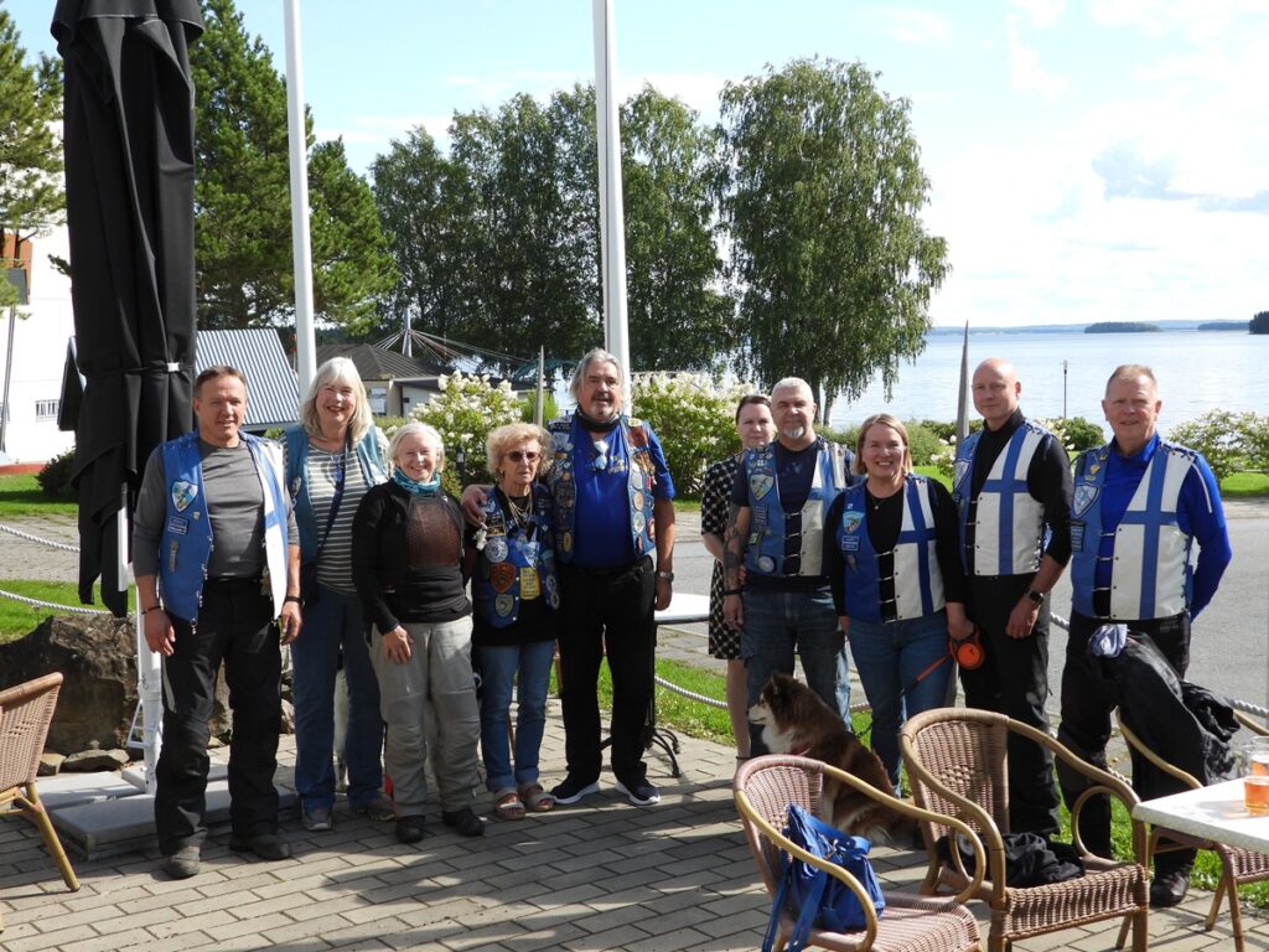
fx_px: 1613
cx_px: 634
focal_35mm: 44
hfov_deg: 42.9
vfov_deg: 32.9
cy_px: 476
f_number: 3.2
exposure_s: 1/500
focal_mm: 7.9
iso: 100
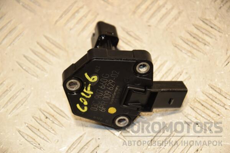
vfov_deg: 8.7
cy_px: 76
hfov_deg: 13.0
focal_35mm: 158
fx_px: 1006
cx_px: 115
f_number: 6.3
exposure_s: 1/200
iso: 800
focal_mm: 105
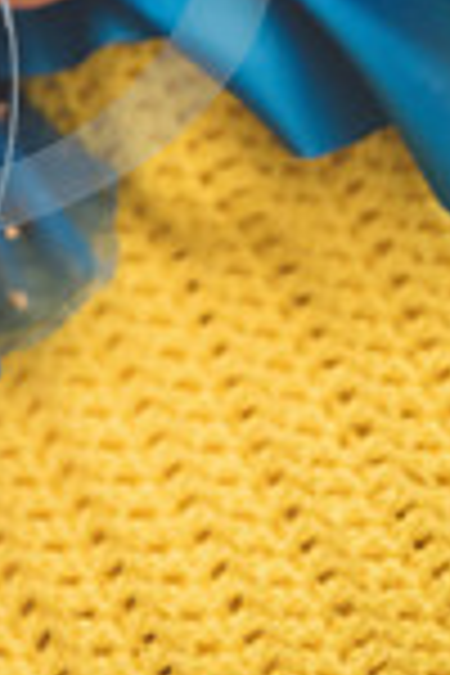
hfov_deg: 8.9
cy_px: -256
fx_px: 2812
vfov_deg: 13.1
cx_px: -198
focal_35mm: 150
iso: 1250
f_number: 1.8
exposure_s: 1/125
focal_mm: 50
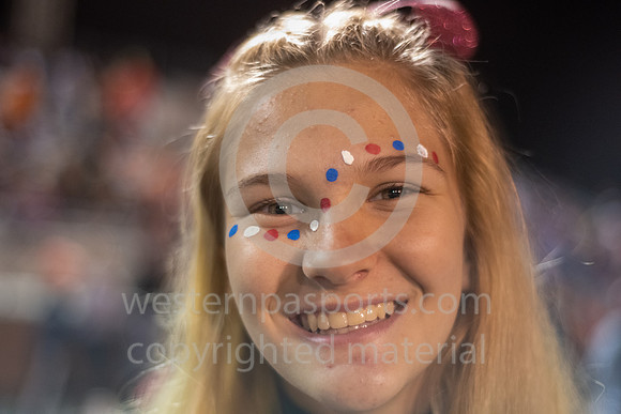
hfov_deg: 39.6
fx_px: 863
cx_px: 310
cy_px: 207
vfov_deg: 27.0
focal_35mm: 50
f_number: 2
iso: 6400
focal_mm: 50
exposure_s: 1/320
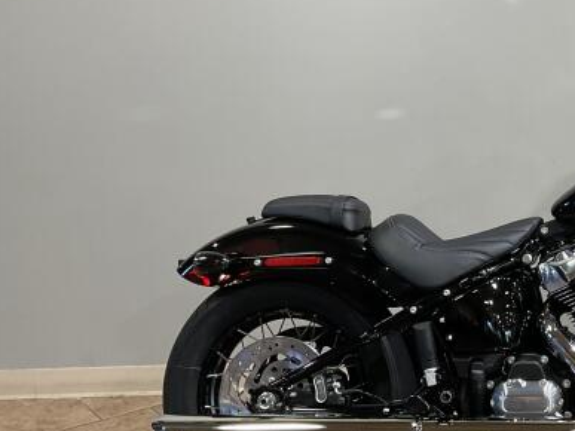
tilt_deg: -8.5
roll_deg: +1.7
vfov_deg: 24.3
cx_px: 565
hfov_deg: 30.1
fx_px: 996
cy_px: 162
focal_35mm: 60
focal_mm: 3
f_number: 1.8
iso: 64
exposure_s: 1/60
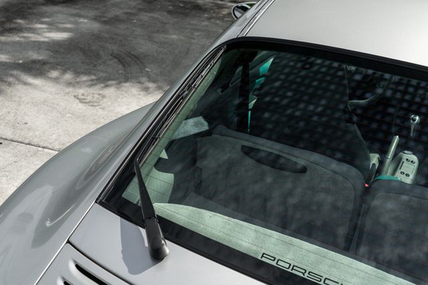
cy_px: 124
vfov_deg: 28.3
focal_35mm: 48
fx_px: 565
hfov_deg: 41.4
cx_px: 187
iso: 200
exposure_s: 1/160
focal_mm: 41
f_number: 8
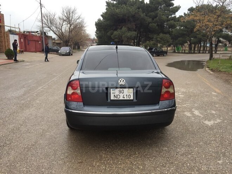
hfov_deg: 61.7
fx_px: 194
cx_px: 116
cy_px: 87
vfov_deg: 48.2
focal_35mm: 29
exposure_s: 1/549
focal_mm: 4.15
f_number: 2.2
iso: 32
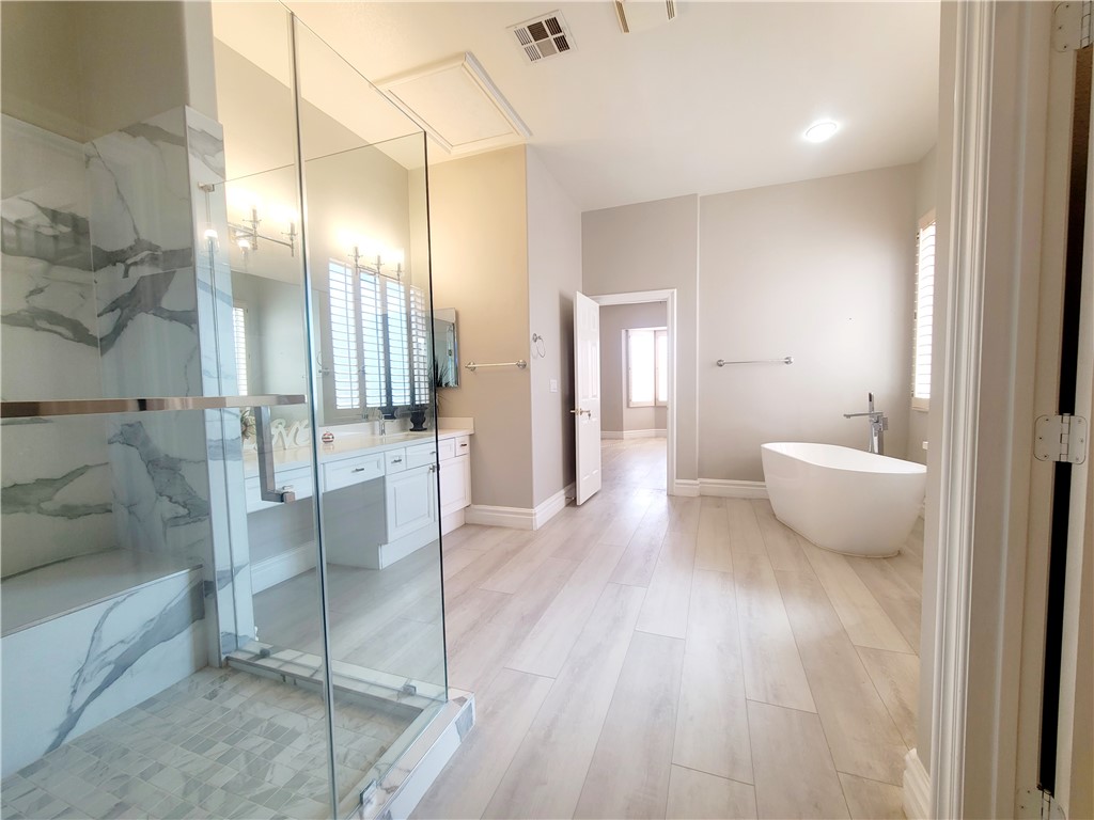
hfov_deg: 106.2
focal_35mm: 13
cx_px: 547
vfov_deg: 89.9
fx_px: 411
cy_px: 410
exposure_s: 1/60.2
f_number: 2.2
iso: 64
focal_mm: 2.2
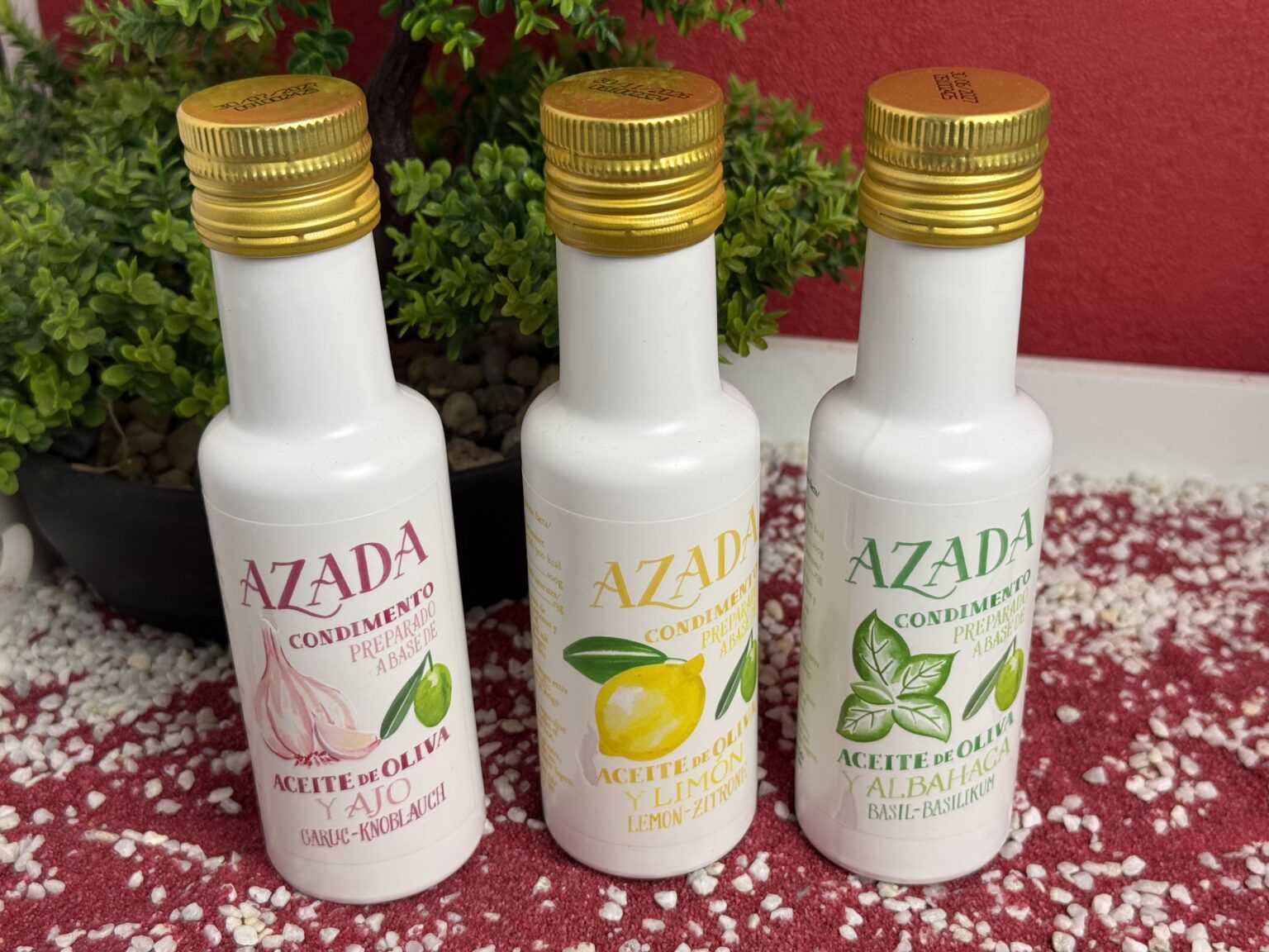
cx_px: 634
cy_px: 476
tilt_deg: -29.2
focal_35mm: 48
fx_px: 1760
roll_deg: +0.5
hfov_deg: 39.7
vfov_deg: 30.3
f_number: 1.78
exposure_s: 1/100
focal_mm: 6.76
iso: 80
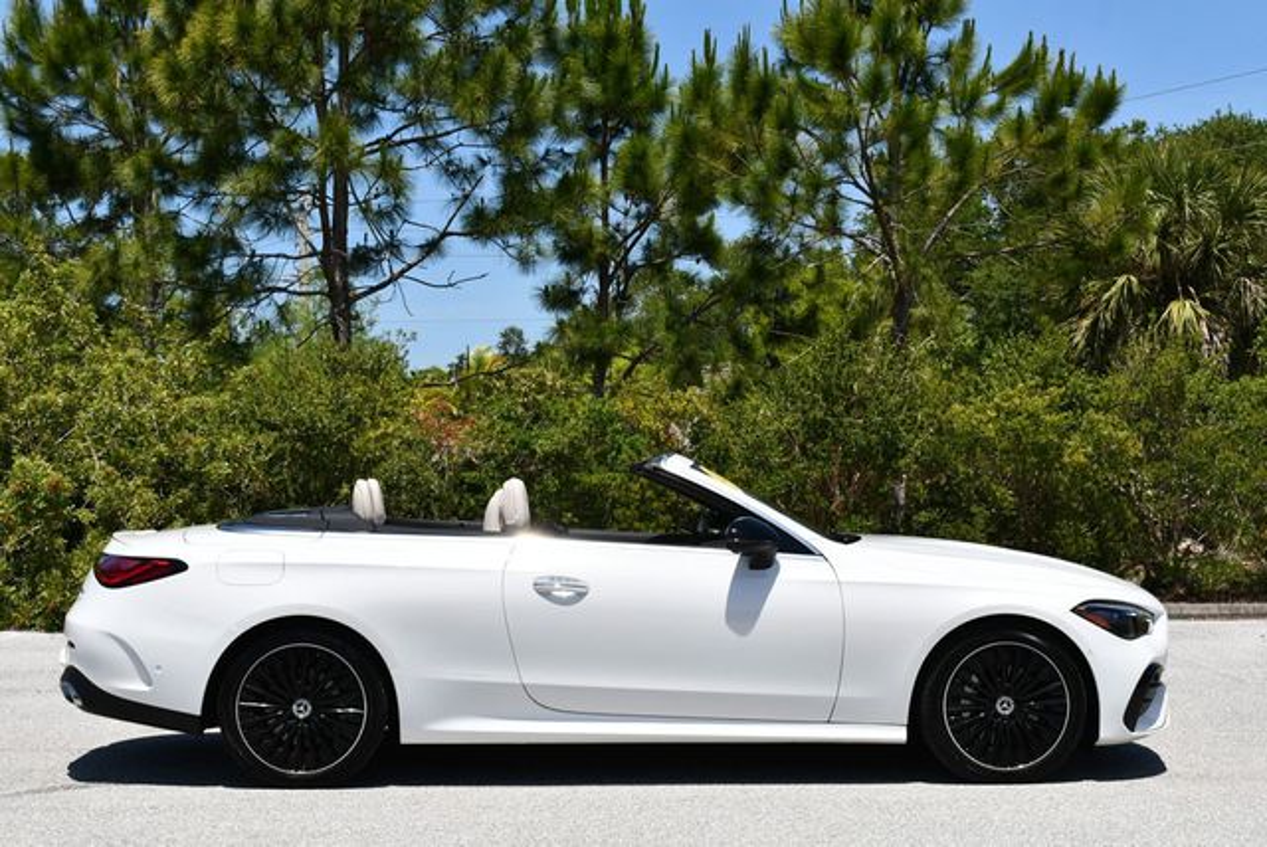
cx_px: 634
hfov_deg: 33.4
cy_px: 424
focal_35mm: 60
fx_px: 2114
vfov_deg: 22.7
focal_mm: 30
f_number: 9
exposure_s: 1/320
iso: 100
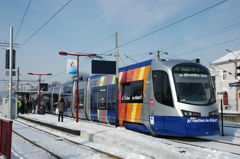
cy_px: 80
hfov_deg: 42.4
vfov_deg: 28.9
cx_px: 120
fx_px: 310
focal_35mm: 46
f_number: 10
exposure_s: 1/400
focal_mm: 31
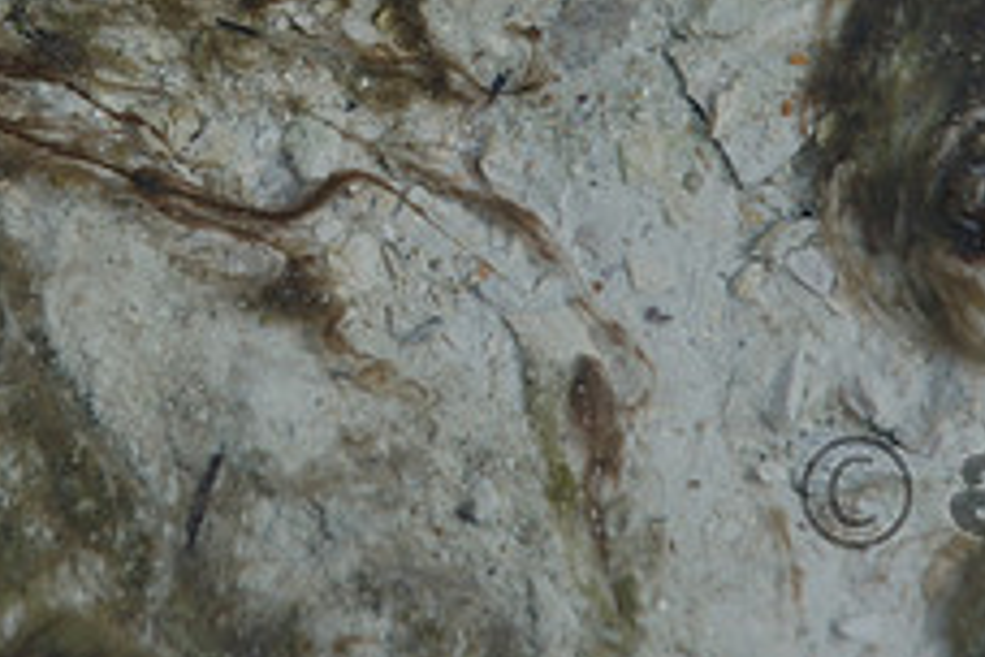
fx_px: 7305
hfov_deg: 7.7
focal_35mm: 267
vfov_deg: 5.1
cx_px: 350
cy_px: -104
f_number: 7.1
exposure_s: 1/160
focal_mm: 70
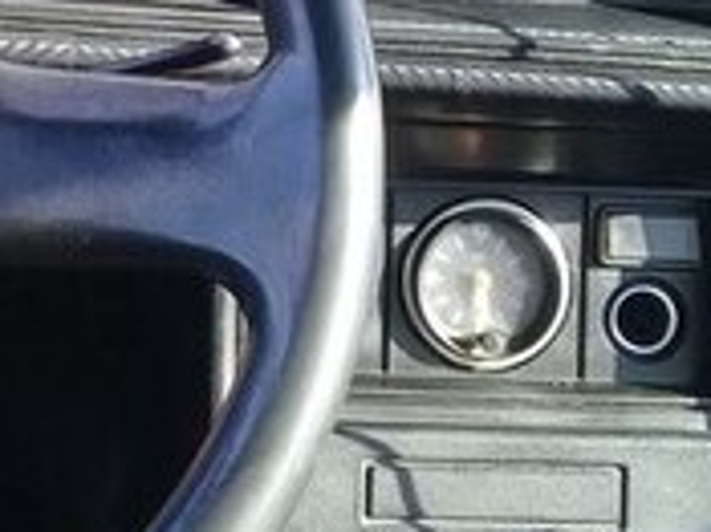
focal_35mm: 117
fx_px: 2401
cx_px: -93
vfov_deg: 12.3
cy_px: -164
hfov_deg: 16.3
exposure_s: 1/120
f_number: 2.2
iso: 80
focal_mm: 3.3
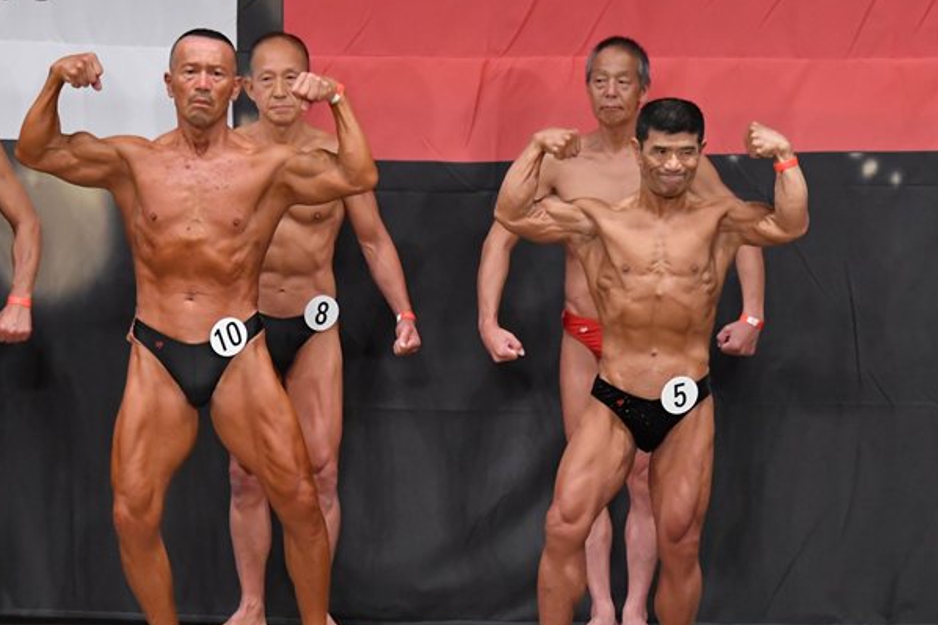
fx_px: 6823
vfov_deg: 5.2
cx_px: 453
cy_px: 388
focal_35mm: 262
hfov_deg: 7.9
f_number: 5.6
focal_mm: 135
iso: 5000
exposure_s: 1/400
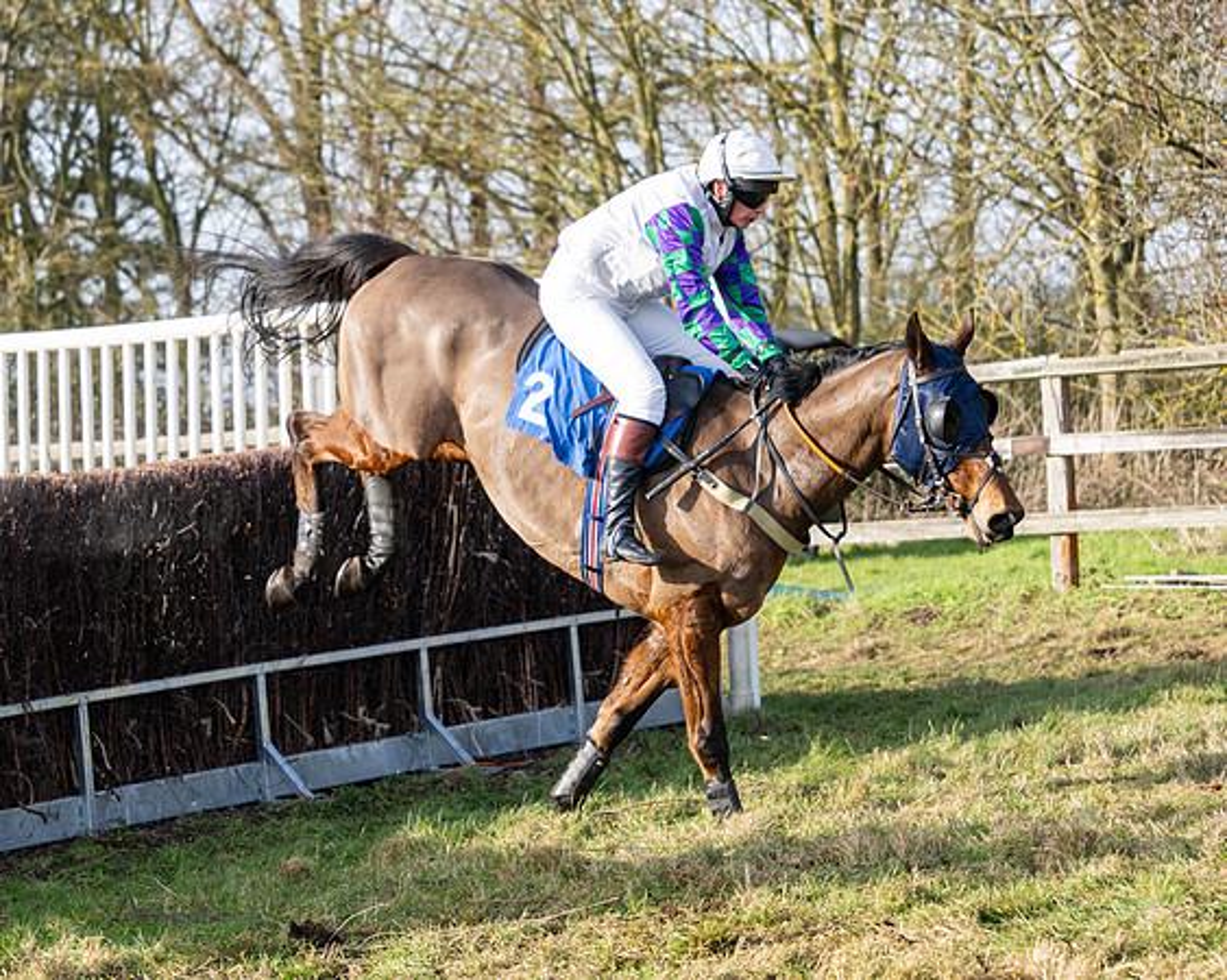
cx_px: 532
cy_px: 490
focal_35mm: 123
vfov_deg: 12.6
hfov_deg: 15.7
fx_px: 4458
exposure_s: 1/1250
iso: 400
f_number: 4
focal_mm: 73
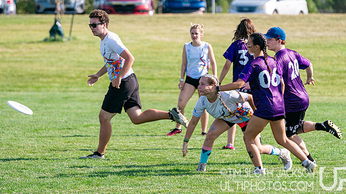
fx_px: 2449
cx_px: 204
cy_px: 99
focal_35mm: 267
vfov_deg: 4.5
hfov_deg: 8.1
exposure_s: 1/3200
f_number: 4
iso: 400
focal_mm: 200
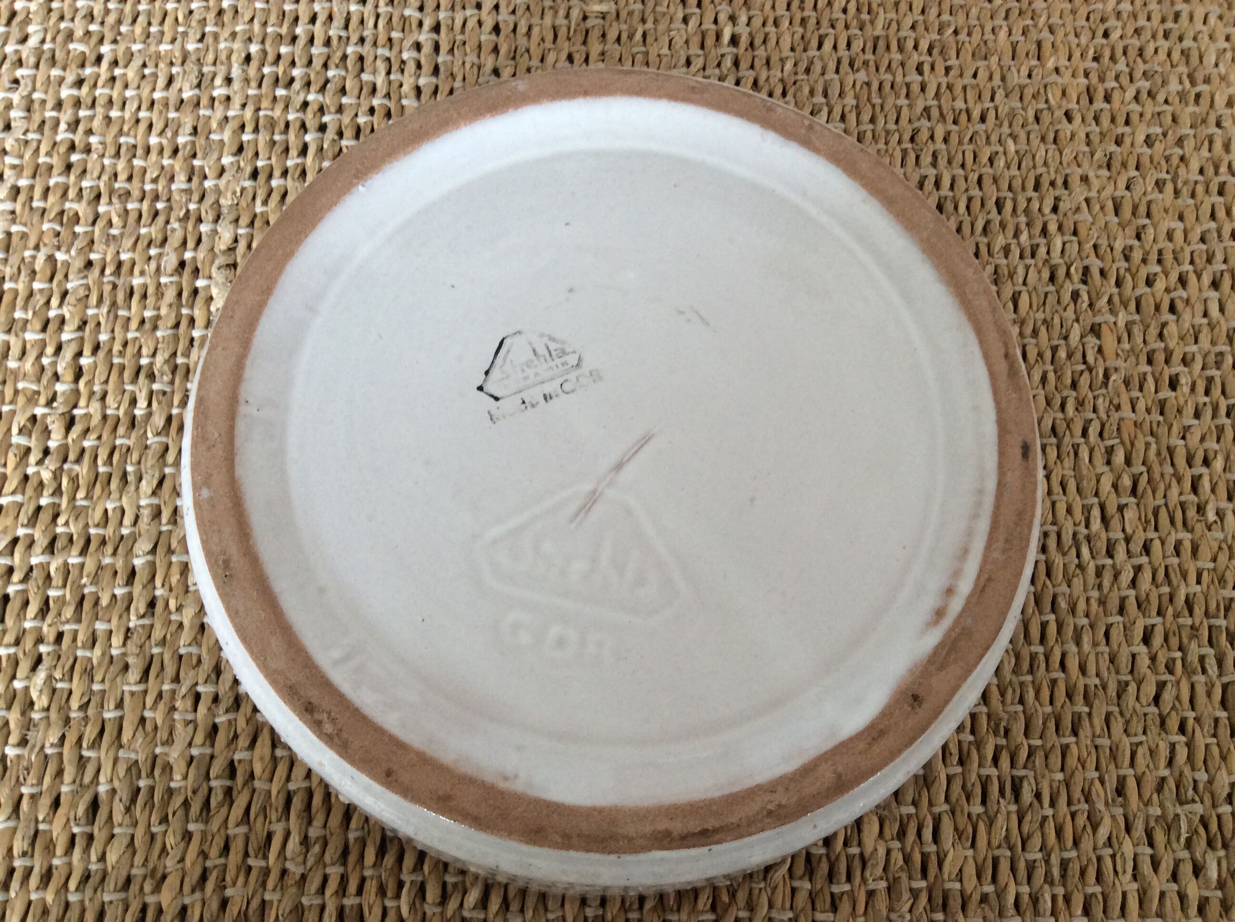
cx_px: 618
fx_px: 1140
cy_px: 461
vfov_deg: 44.1
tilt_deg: -69.8
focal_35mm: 32
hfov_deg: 56.9
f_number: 2.4
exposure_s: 1/25
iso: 80
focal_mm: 3.3
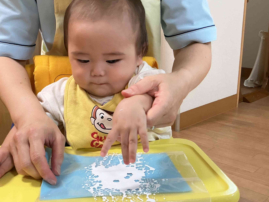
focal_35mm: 44
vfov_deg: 32.9
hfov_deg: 42.5
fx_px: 342
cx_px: 96
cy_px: 96
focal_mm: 3
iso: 100
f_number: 1.8
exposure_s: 1/60
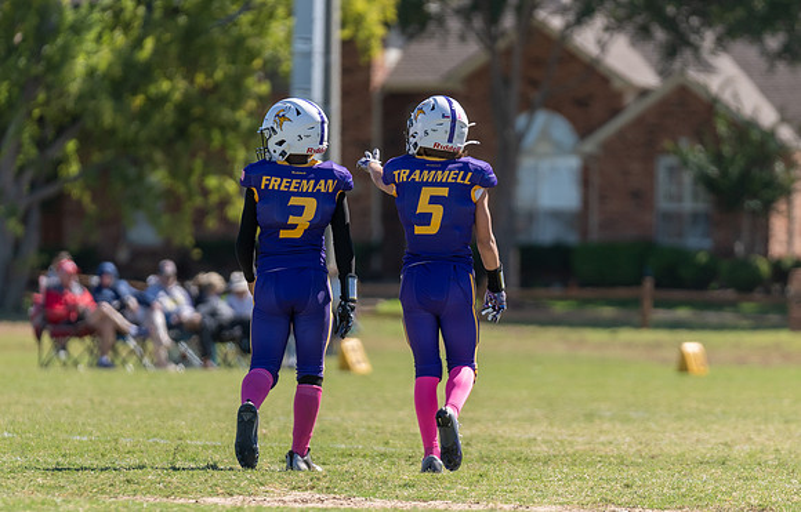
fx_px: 8552
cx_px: 393
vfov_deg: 3.4
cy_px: 306
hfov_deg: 5.4
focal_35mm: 389
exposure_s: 1/1600
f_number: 2.8
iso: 100
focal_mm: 200
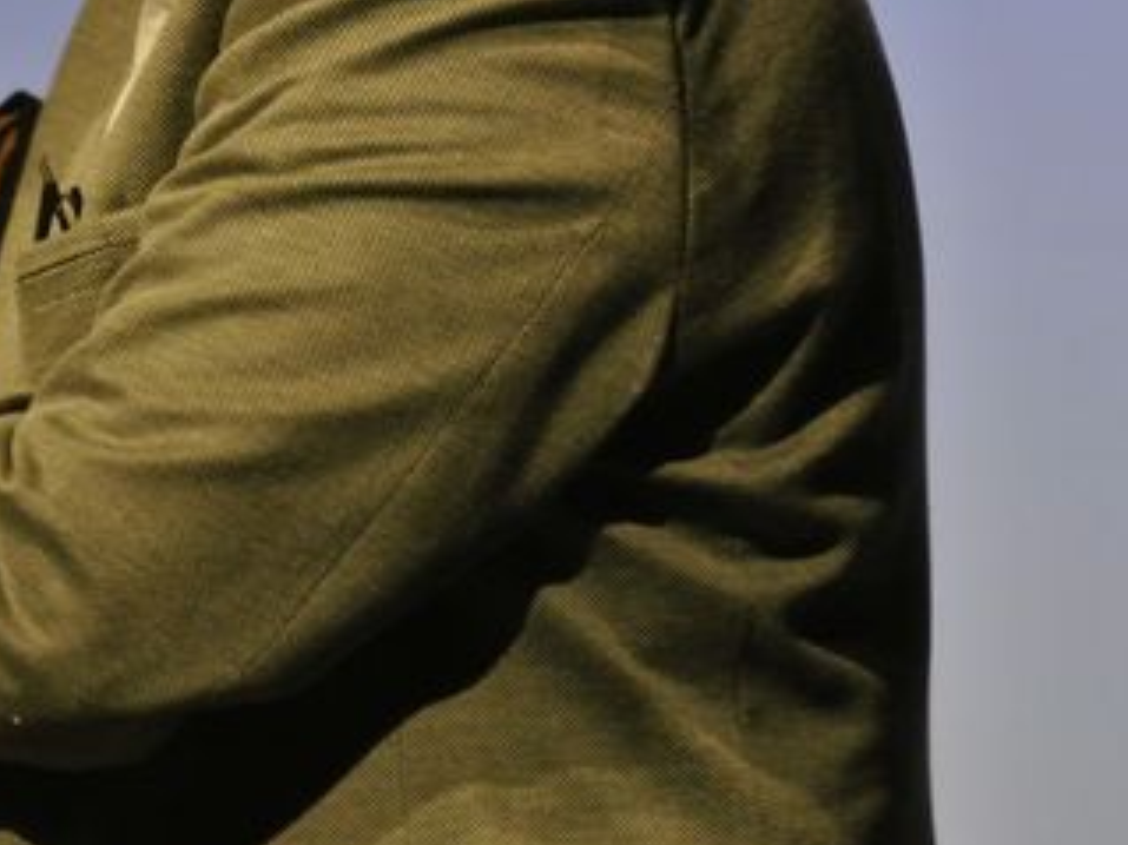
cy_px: -16
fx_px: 14626
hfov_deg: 4.4
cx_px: 71
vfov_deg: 3.3
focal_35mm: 449
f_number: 4.8
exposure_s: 1/60
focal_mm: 69
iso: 800
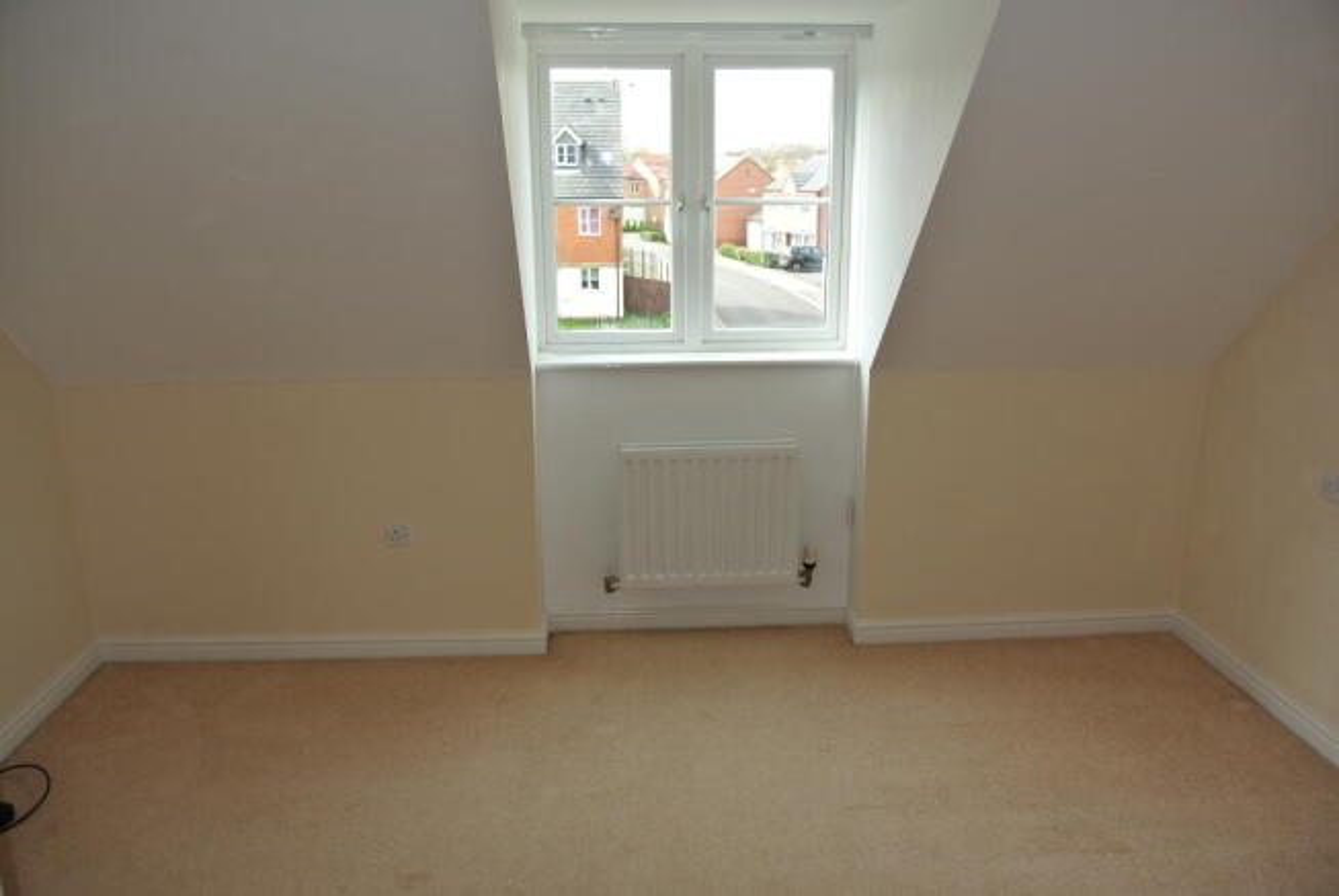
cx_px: 670
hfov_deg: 67.3
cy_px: 448
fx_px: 1005
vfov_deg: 48.0
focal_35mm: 27
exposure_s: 1/60
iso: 100
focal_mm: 10
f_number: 5
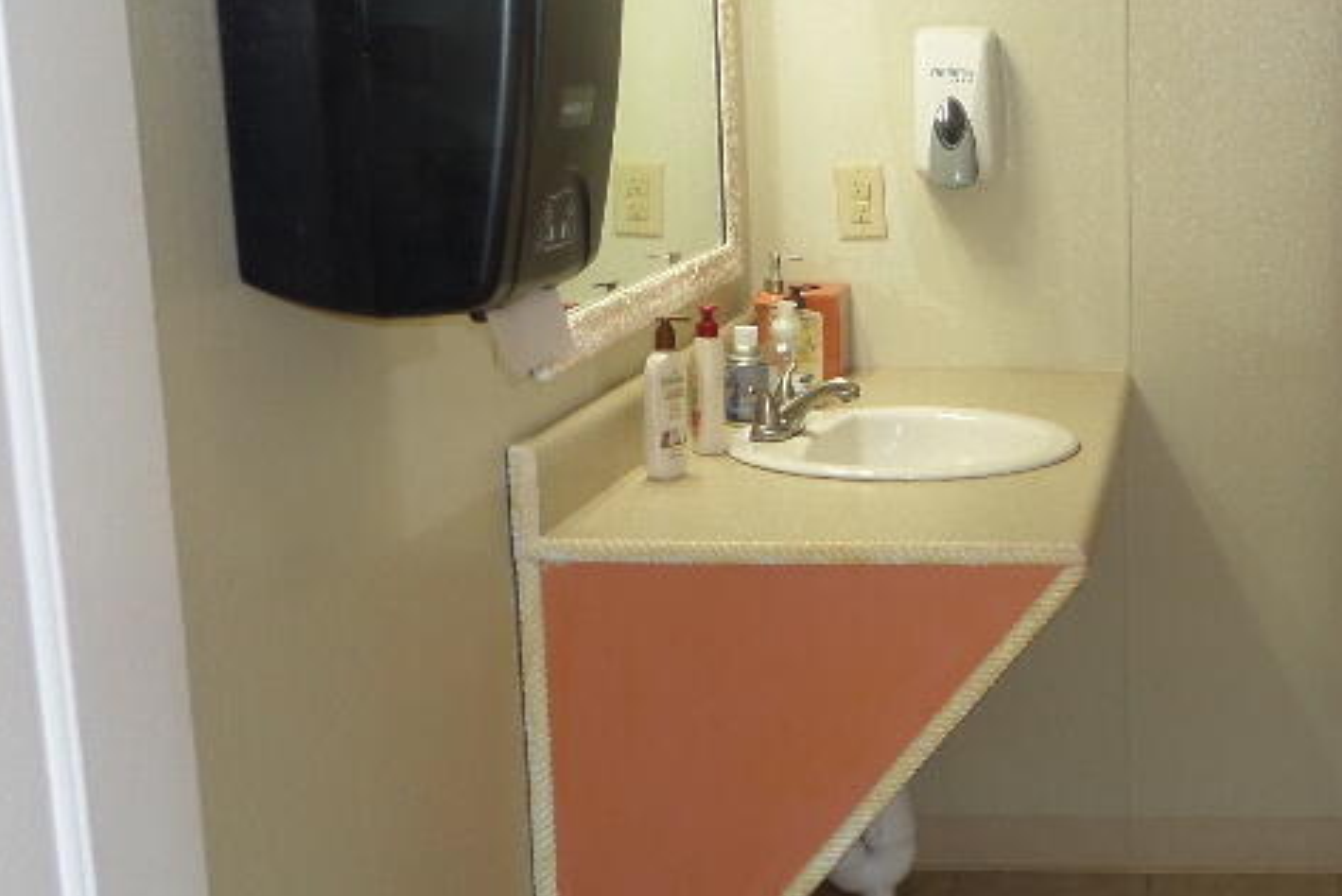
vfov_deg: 25.1
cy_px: 488
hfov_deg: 34.4
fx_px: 2014
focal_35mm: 54
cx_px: 1260
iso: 100
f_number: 3.2
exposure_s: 1/30
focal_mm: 4
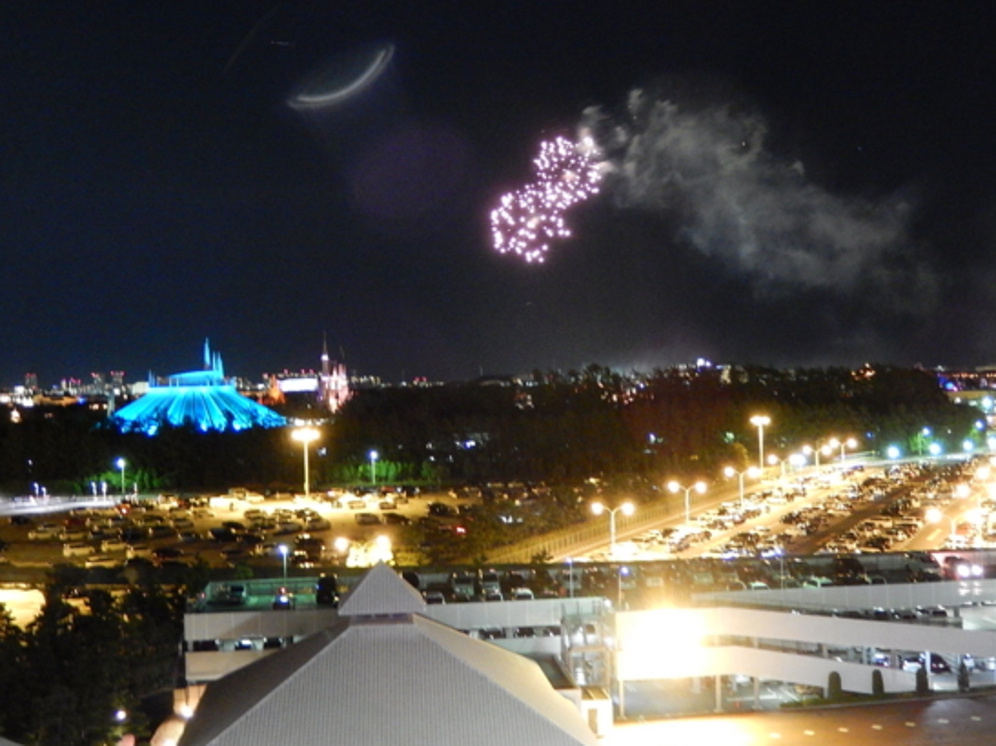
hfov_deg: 42.1
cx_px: 512
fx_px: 1294
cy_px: 346
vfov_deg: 32.2
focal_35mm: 45
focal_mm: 7.3
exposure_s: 1
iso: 1000
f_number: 4.2
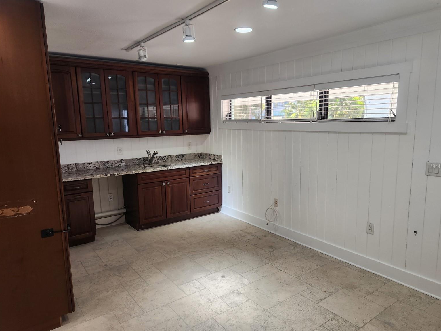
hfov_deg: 71.6
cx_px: 228
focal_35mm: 24
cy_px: 166
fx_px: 306
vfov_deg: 56.8
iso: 125
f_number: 1.8
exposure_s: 1/120
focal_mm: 5.4
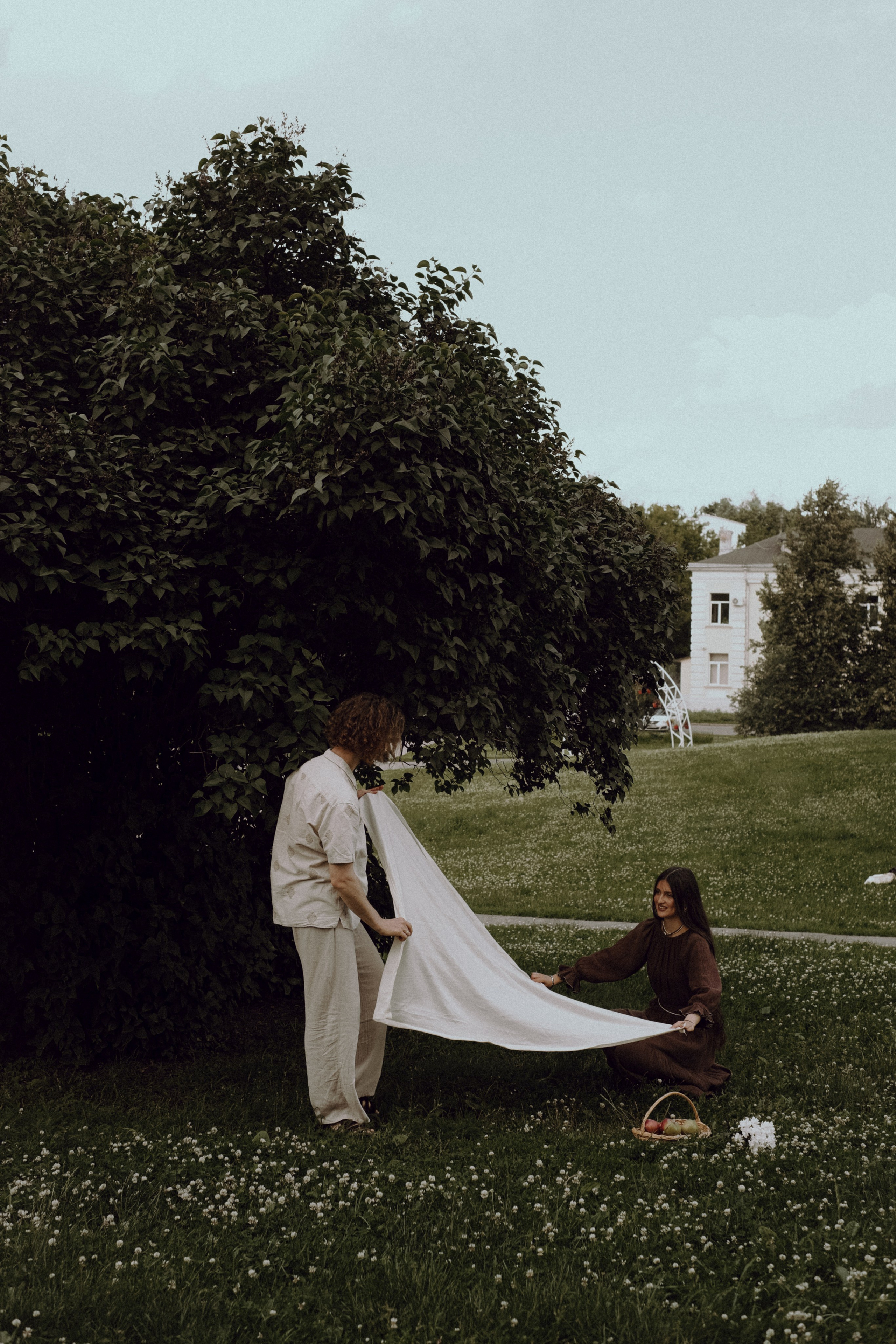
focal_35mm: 53
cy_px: 672
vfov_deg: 37.5
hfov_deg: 25.5
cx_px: 448
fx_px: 1979
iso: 320
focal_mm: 35
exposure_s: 1/480
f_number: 3.6
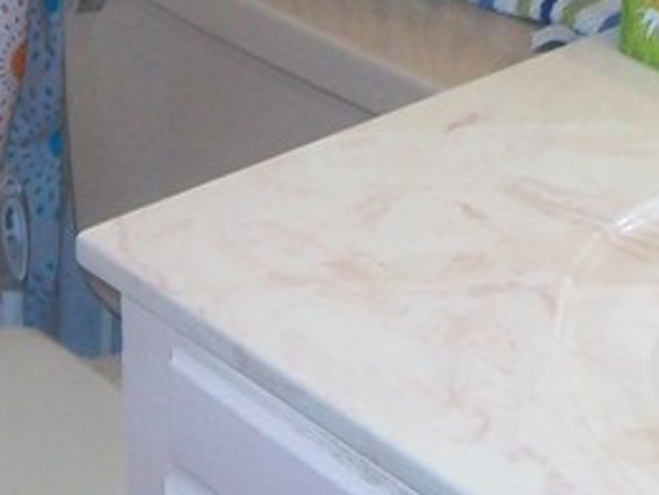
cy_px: -127
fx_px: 2551
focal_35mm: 134
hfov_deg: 14.5
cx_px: 23
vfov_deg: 10.8
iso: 160
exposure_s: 1/60
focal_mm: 6.1
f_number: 2.7
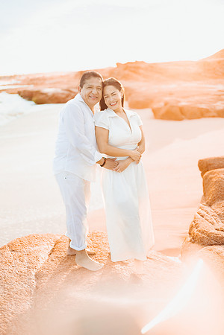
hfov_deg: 37.9
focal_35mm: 35
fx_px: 327
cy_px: 168
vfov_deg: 54.4
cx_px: 112
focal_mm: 35
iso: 100
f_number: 1.4
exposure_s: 1/1600
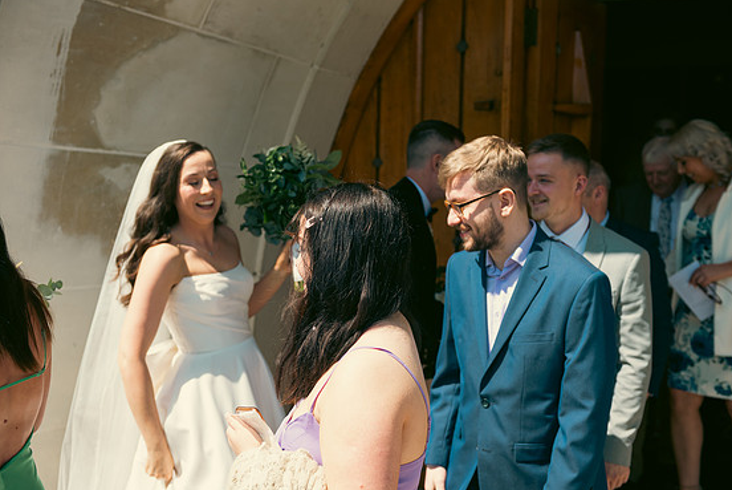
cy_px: 241
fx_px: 855
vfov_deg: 31.9
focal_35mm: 42
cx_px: 383
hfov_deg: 46.4
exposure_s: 1/800
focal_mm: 40
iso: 100
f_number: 3.5
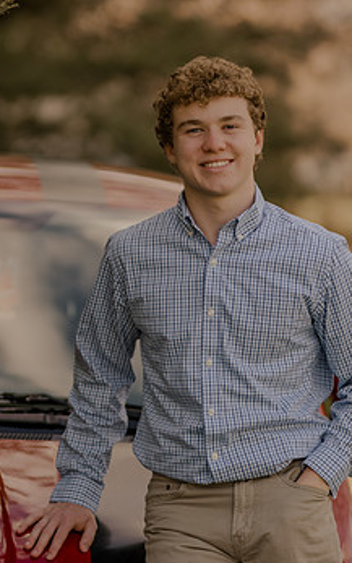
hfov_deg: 7.8
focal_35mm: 168
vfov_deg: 12.5
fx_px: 2578
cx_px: 206
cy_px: 282
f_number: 1.4
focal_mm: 85
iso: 100
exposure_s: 1/800
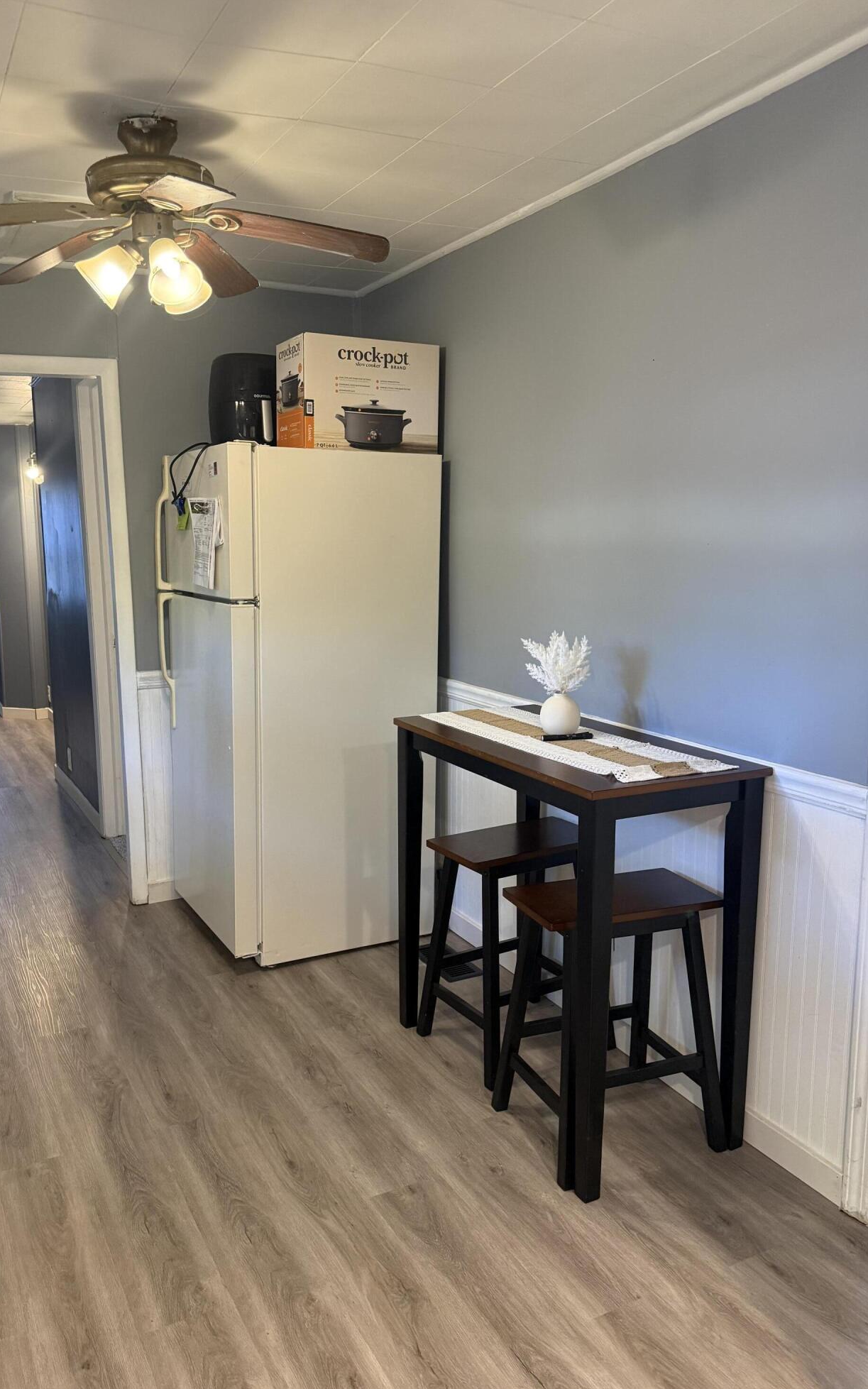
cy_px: 698
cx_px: 358
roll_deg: +1.5
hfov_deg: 47.4
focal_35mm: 26
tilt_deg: -8.1
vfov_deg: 70.4
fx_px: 984
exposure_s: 1/60
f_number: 1.78
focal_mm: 6.76
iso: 320
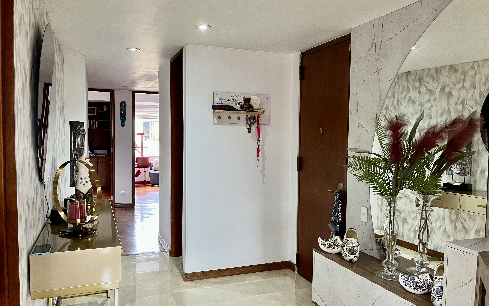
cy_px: 155
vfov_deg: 43.1
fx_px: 386
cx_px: 255
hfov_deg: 64.6
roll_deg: -0.7
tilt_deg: -3.4
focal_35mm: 29
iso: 125
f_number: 1.6
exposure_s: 1/96
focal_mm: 5.1
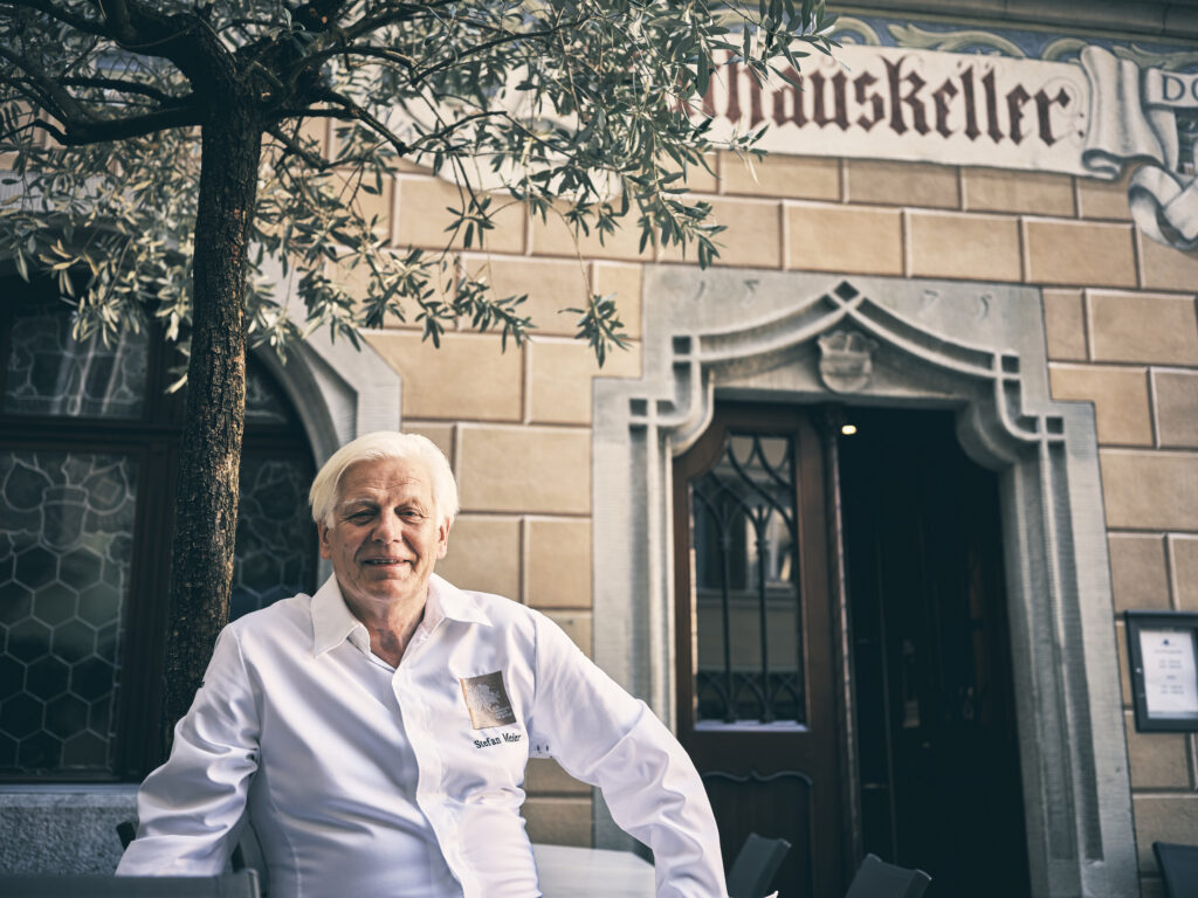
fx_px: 1384
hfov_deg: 46.8
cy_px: 449
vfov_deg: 36.0
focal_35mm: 40
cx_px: 599
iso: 160
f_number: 3.5
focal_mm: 50
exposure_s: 1/40
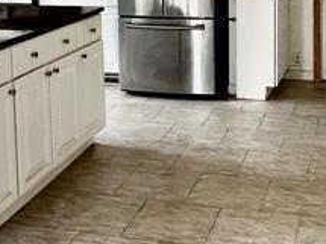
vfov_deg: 22.4
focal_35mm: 62
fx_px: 584
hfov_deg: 31.2
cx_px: 183
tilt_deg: -5.5
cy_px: -21
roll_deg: +1.1
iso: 250
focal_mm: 1.57
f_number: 1.8
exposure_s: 1/66
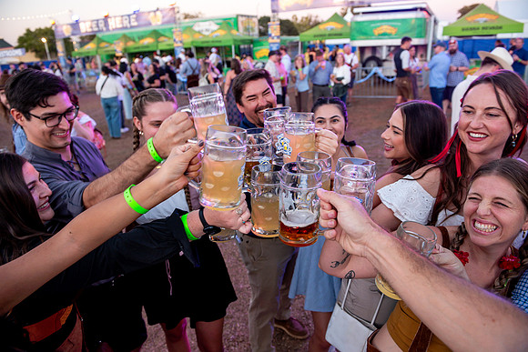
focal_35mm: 24
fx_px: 352
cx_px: 264
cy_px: 176
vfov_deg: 53.2
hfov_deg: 73.7
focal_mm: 24
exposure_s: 1/125
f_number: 4
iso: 1000
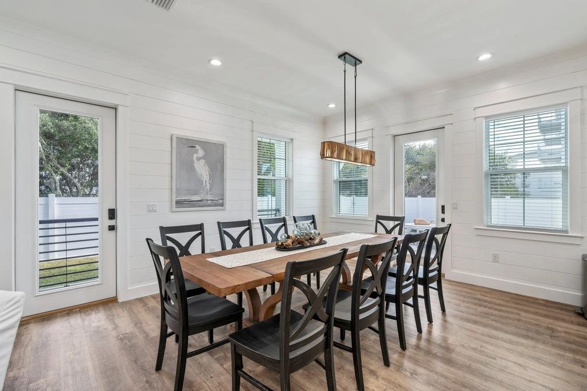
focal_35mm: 16
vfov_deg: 73.7
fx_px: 261
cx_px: 294
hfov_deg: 96.8
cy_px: 196
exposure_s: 1/30
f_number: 8
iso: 250
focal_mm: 16
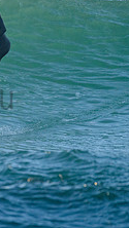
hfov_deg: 0.7
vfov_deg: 1.3
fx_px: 10190
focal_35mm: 1677
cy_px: 47
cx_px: -31
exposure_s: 1/2000
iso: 900
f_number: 5.6
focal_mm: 500
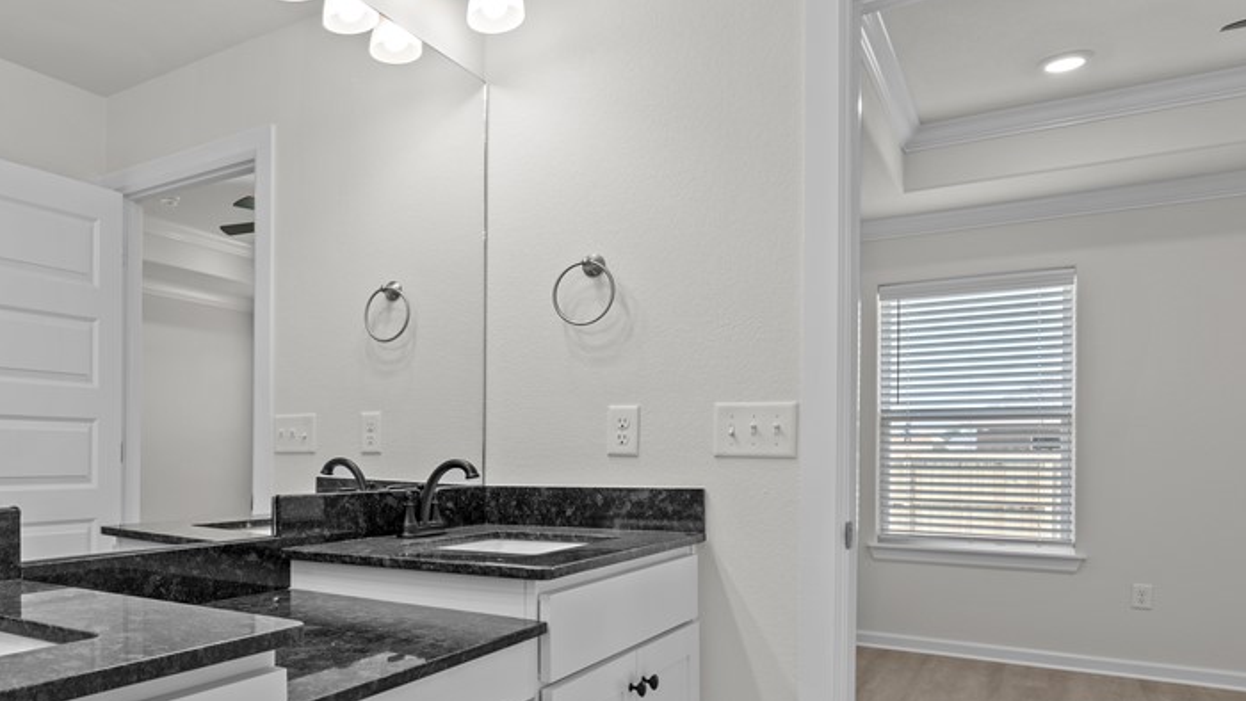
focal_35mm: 26
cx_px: 320
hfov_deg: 67.6
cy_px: 459
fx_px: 859
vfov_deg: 43.9
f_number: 9
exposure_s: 1/3
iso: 100
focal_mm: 16
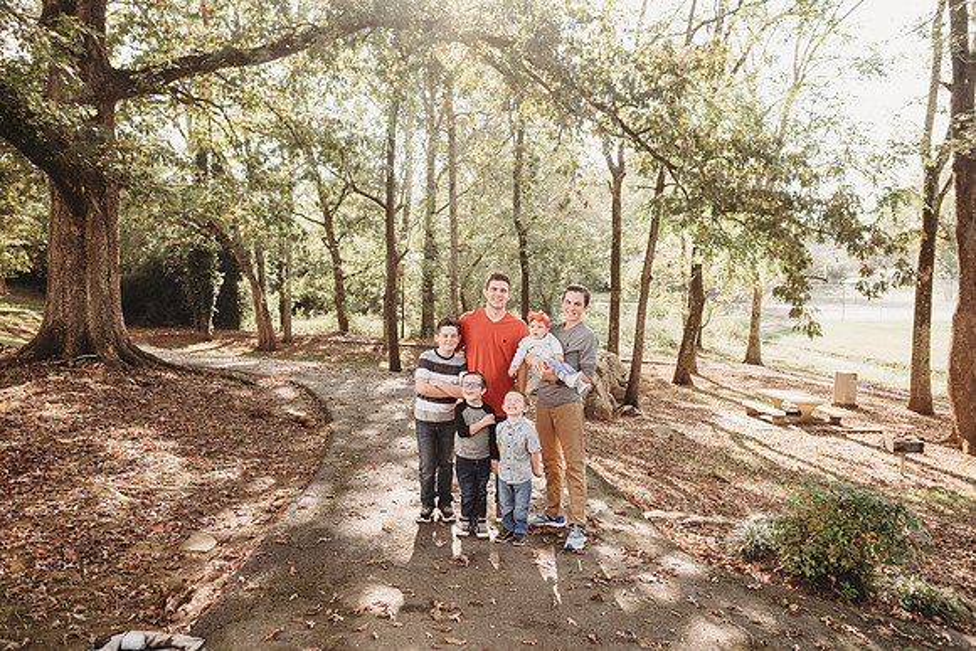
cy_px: 326
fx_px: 651
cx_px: 488
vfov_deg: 53.2
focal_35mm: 24
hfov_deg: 73.7
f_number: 3.2
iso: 200
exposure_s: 1/250
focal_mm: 24
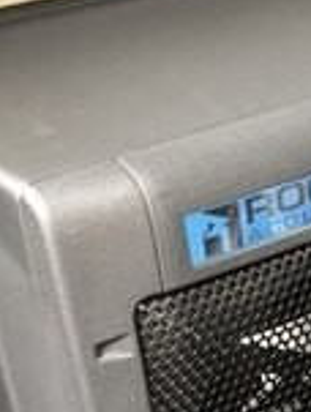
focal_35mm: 95
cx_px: 286
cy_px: 510
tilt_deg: -33.8
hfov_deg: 15.4
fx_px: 1133
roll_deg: +2.7
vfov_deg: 19.3
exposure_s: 1/17
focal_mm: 3.99
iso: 40
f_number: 1.8
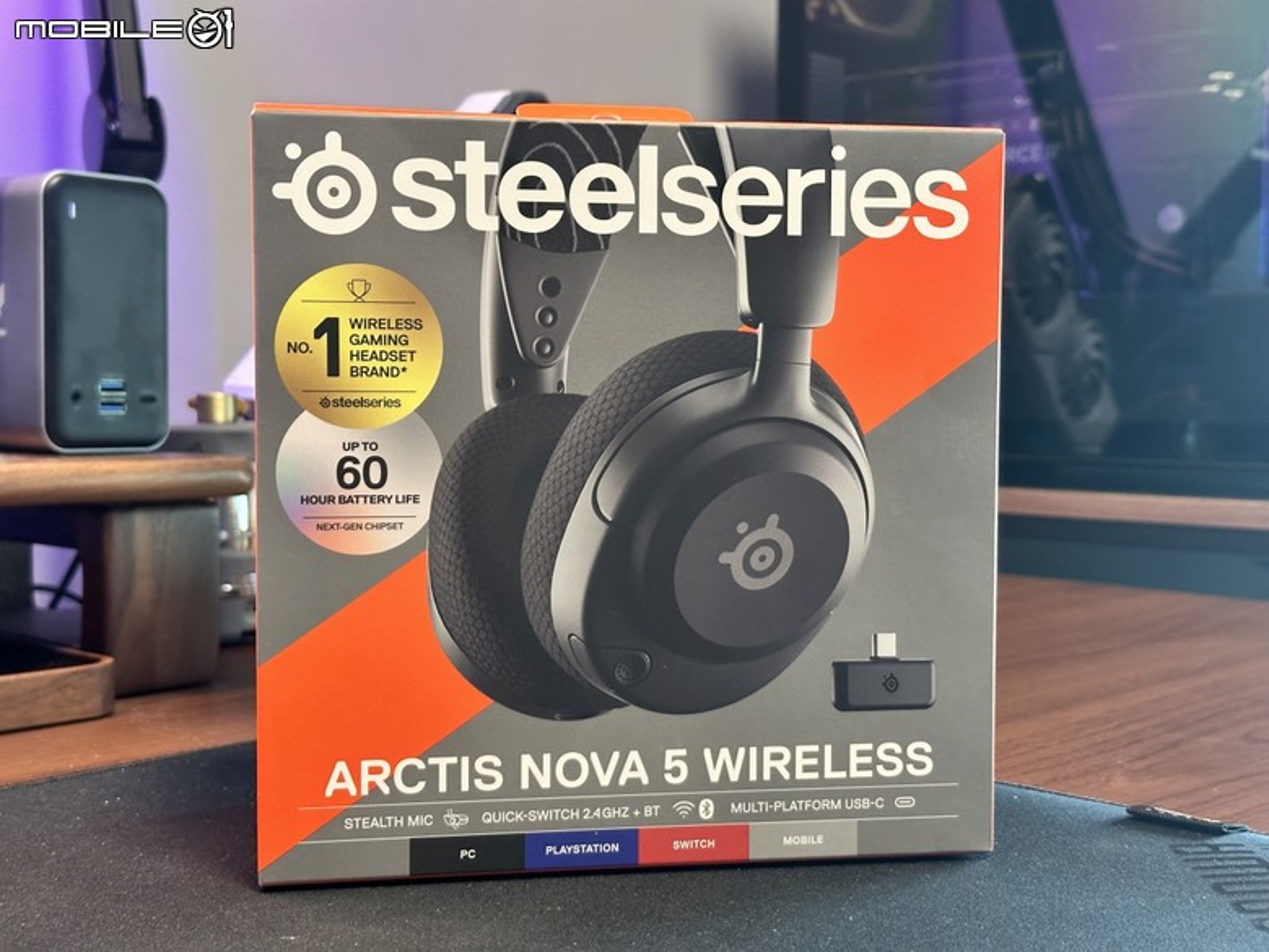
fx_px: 1760
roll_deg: -0.8
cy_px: 476
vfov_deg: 30.3
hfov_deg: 39.7
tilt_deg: -3.3
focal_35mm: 48
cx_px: 634
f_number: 1.78
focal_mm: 6.86
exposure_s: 1/60
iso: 250
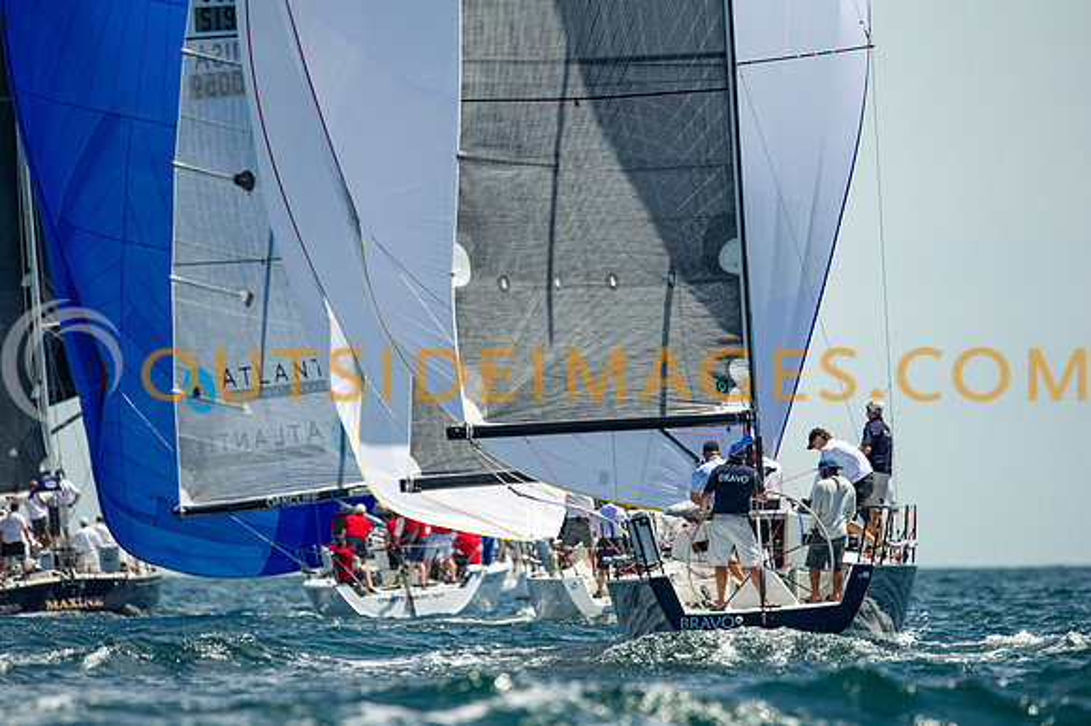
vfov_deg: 2.3
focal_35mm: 609
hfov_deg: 3.4
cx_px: 546
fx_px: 18456
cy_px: 363
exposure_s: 1/2500
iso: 400
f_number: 5
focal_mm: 600
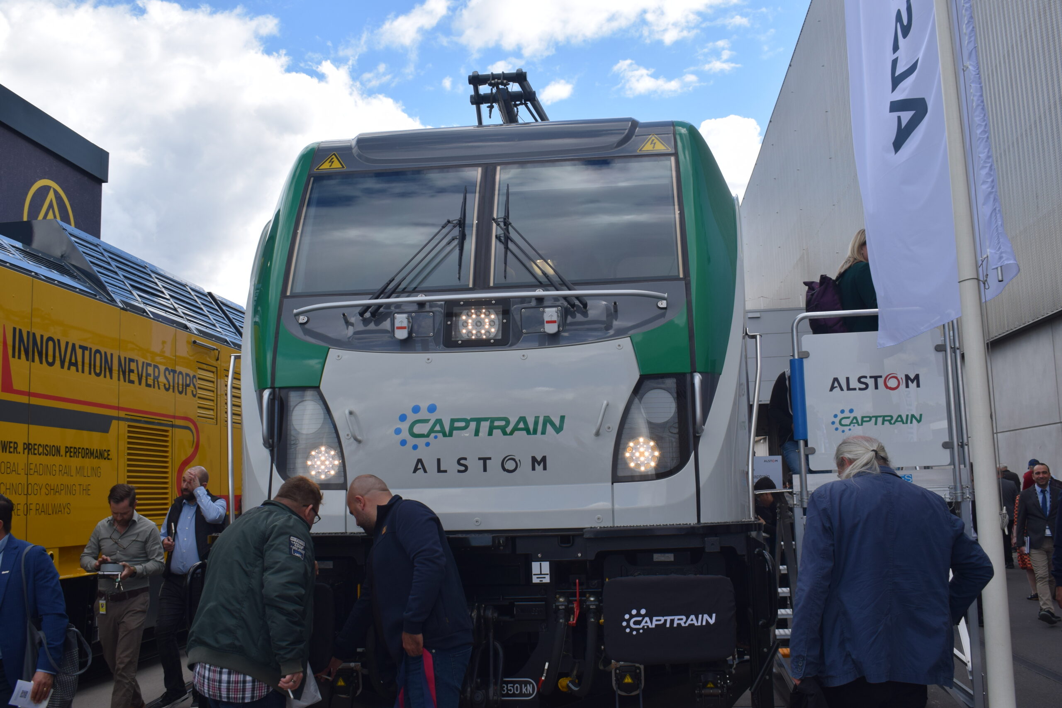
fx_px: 1062
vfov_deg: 36.9
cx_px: 531
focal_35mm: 36
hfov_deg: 53.1
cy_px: 354
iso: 200
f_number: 9
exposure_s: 1/320
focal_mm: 24
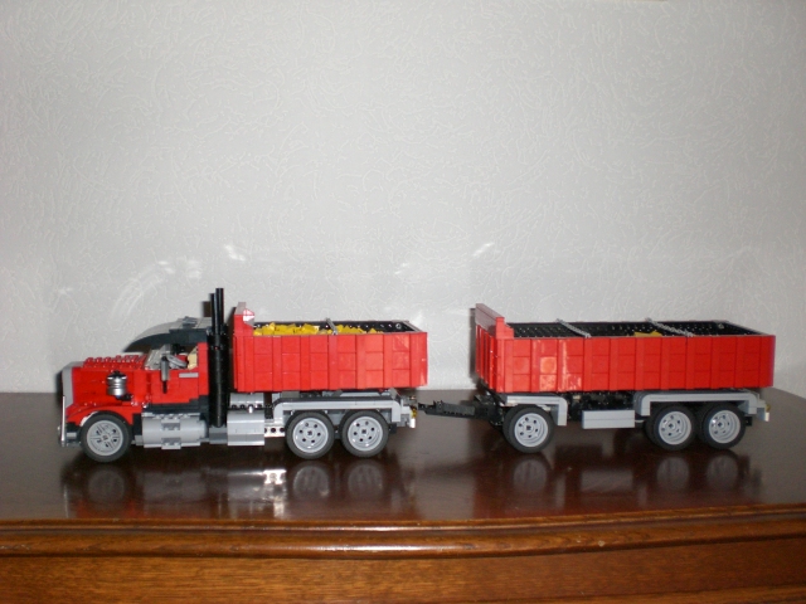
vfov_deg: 37.7
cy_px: 302
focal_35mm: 38
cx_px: 403
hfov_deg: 49.0
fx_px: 885
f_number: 3.1
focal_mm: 6.3
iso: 200
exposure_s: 1/60
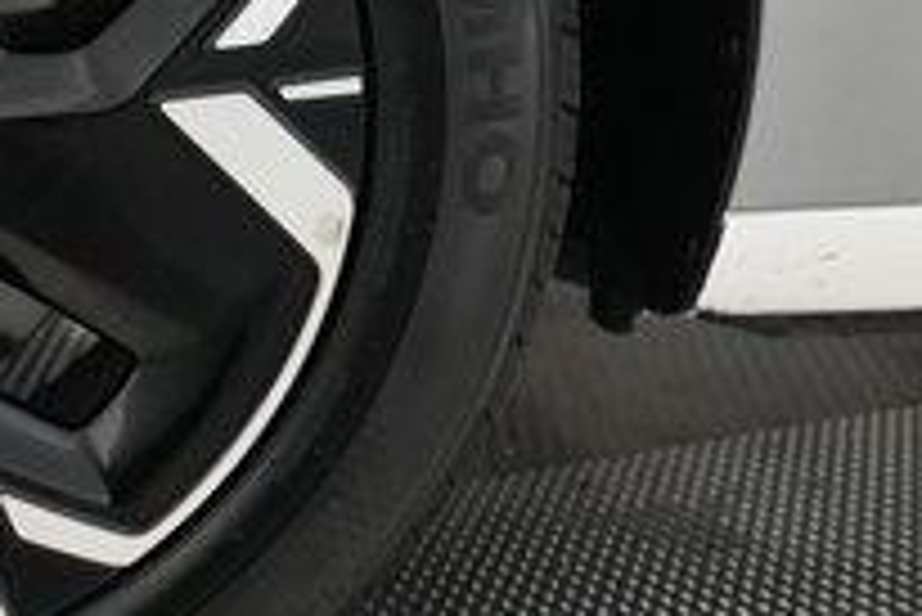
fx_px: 2076
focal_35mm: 81
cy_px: 112
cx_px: -225
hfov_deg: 22.7
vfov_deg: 16.7
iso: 4000
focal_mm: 26
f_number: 2.8
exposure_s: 1/160
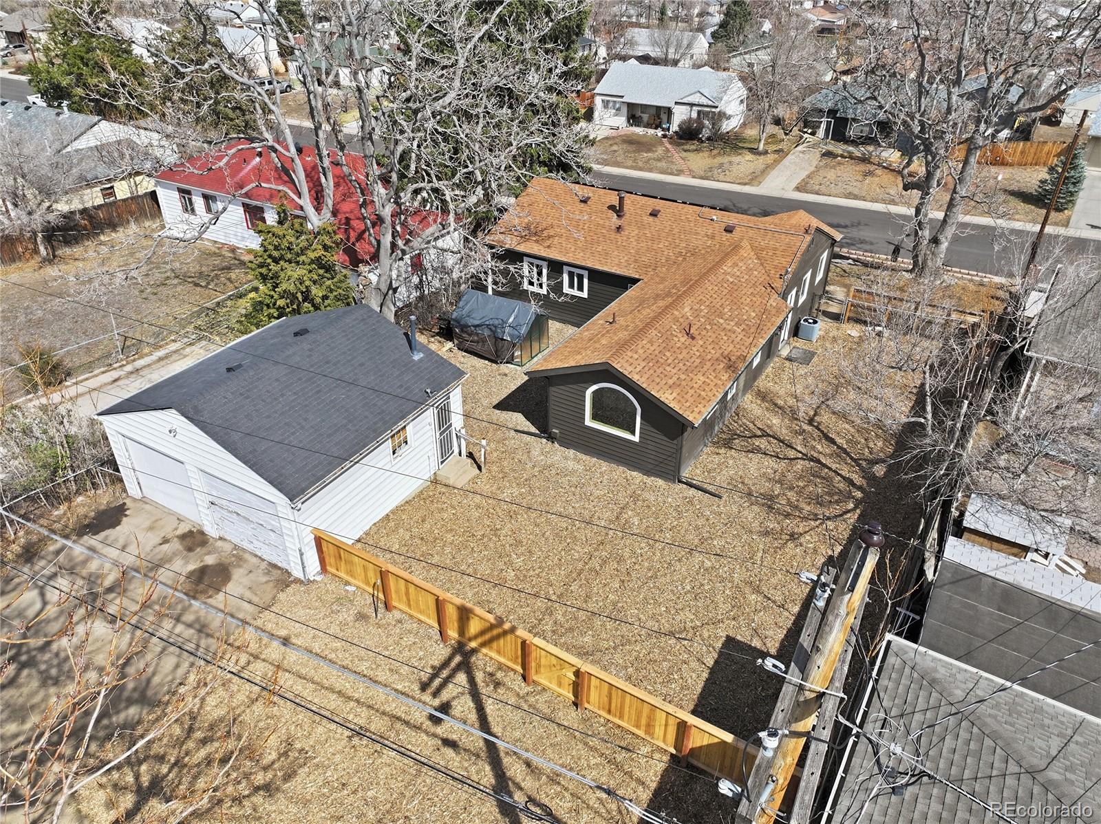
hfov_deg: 71.6
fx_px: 763
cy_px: 412
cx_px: 550
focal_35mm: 24
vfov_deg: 56.8
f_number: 2.8
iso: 120
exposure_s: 1/2500
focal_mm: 12.3
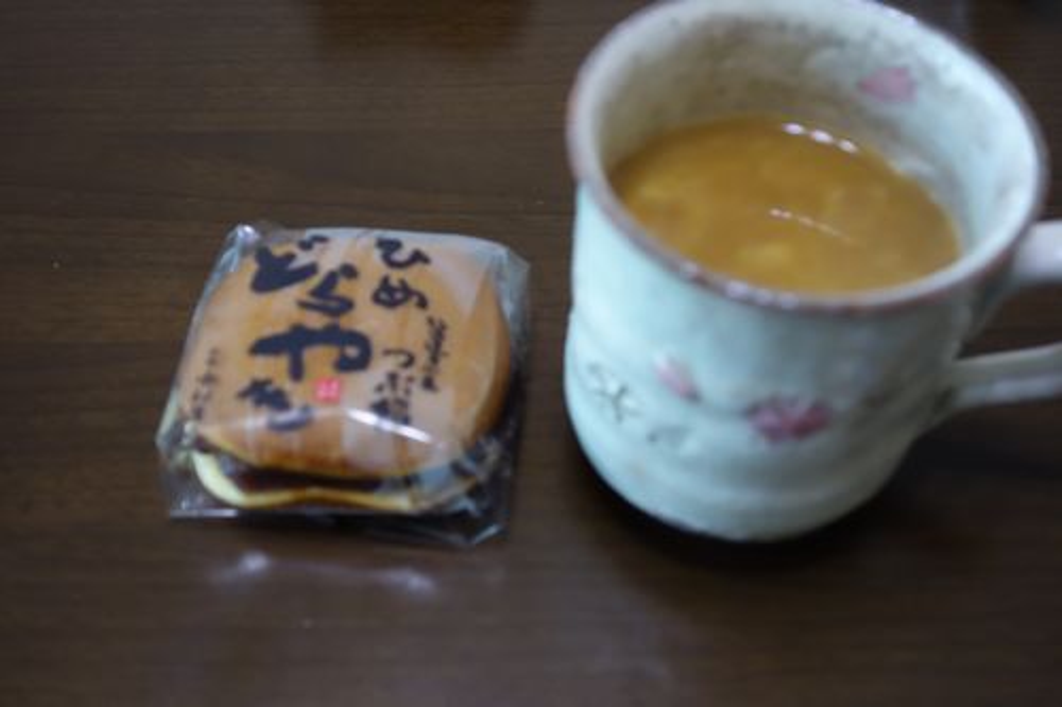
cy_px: 354
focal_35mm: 46
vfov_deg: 29.2
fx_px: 1356
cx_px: 531
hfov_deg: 42.8
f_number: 3.2
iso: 800
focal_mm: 16.99
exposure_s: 1/30
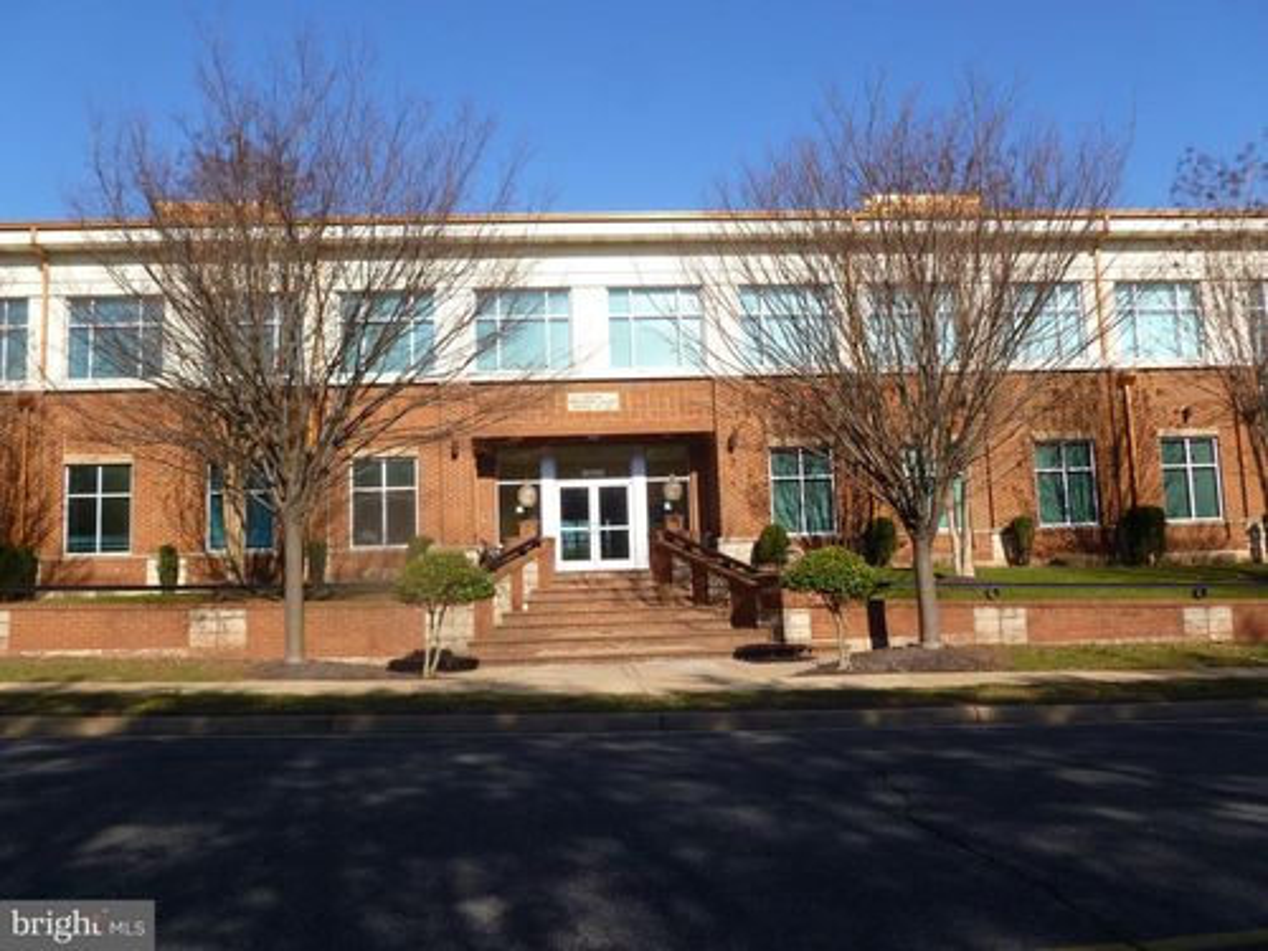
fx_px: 1026
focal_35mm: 28
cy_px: 476
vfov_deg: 49.7
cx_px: 634
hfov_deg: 63.4
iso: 80
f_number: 3.3
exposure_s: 1/640
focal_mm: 5
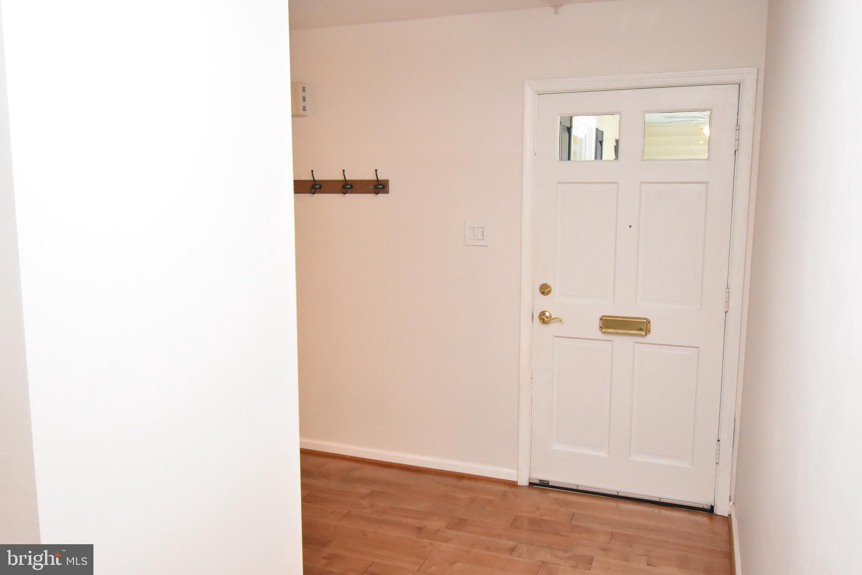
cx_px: 431
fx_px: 718
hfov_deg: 61.9
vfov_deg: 43.6
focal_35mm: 30
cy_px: 288
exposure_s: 1/60
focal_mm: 20
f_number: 5.6
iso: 6400
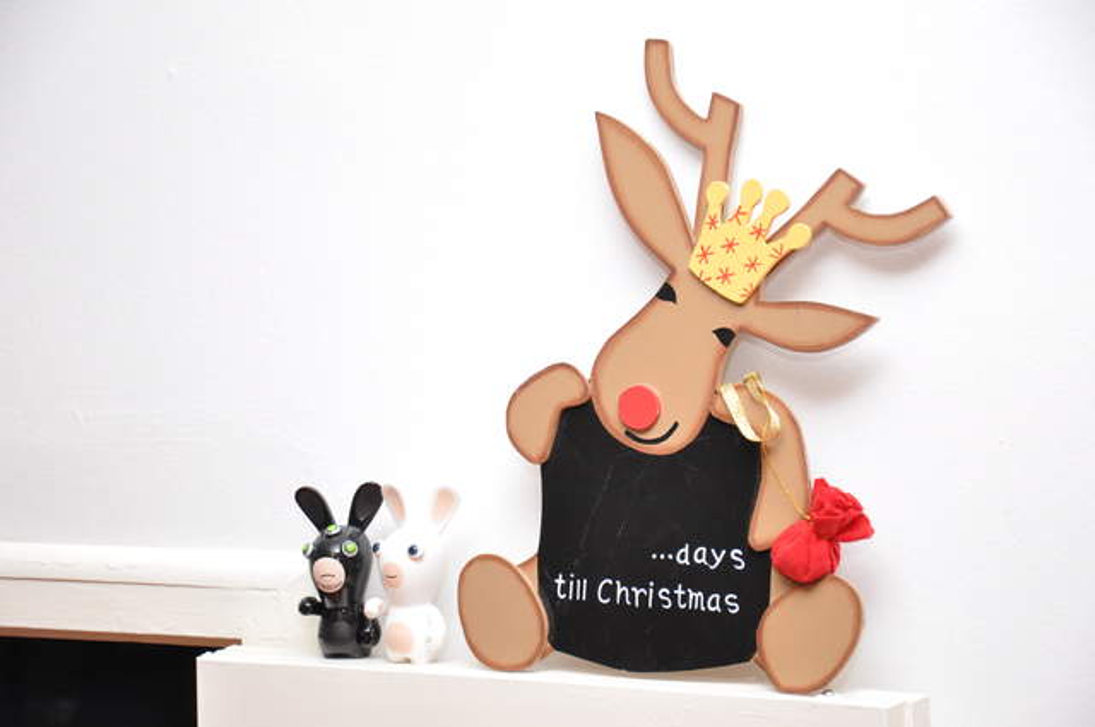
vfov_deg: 13.0
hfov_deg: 19.5
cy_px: 364
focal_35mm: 105
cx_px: 548
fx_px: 3190
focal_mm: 70
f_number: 5.3
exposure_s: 1/60
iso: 640
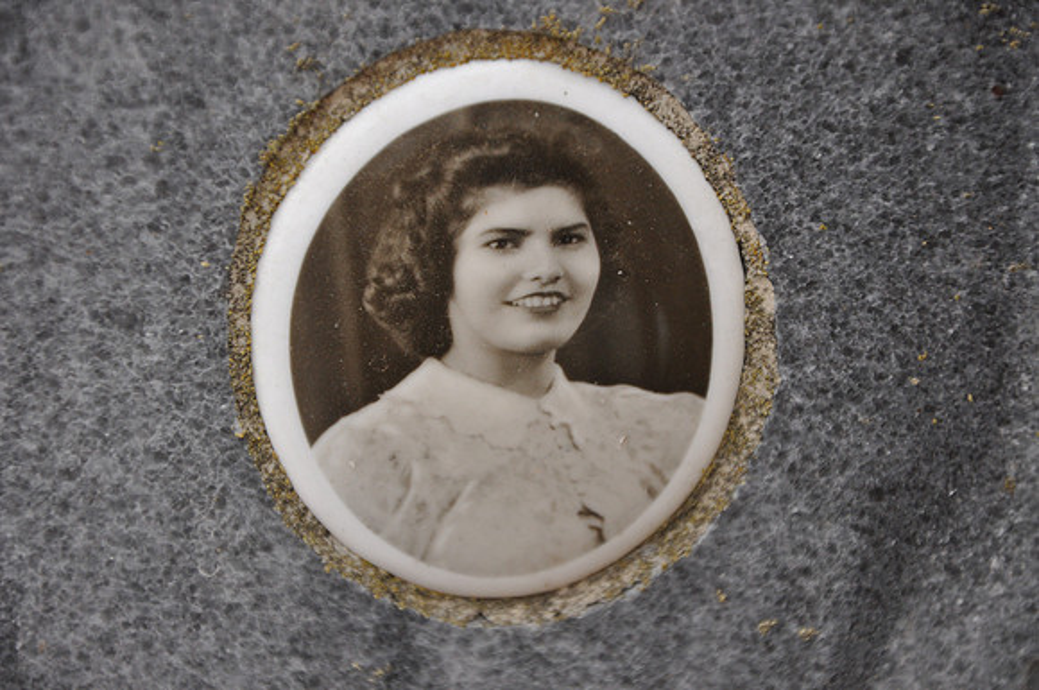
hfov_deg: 13.1
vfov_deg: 8.7
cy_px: 345
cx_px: 520
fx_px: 4539
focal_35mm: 158
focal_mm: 105
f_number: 5.6
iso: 720
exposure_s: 1/250
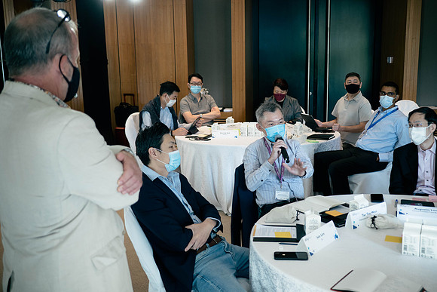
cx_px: 218
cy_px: 146
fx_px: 503
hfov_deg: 47.0
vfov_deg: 32.3
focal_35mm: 41
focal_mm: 19
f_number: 1.7
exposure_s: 1/100
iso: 200
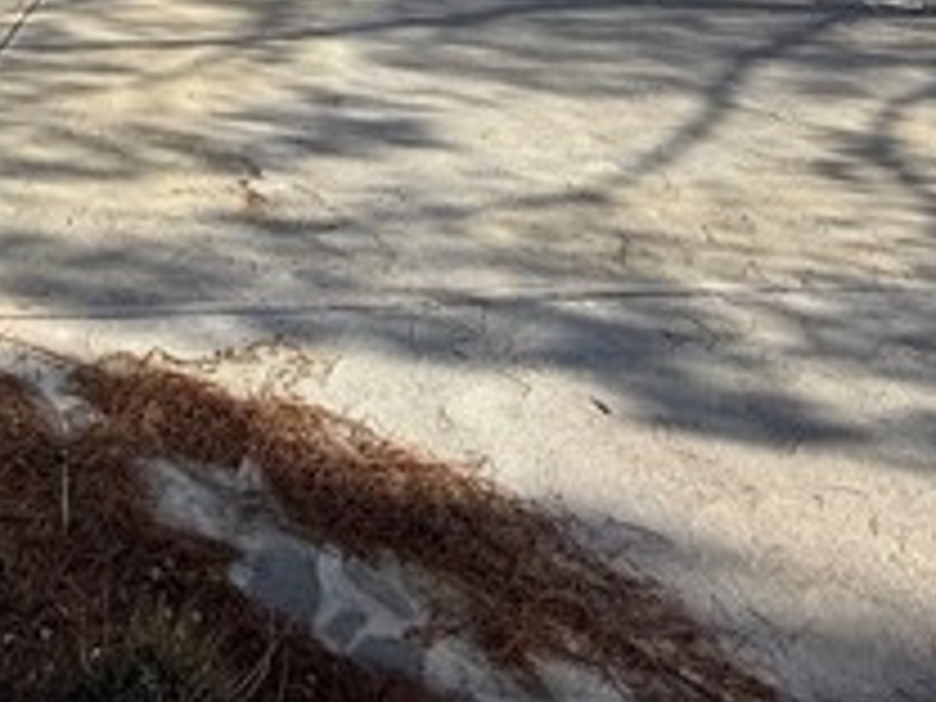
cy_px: -369
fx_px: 1163
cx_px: 230
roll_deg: -0.8
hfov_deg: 42.5
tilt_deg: +0.3
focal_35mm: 43
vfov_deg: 25.0
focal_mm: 2.22
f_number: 2.2
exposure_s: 1/1656
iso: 50
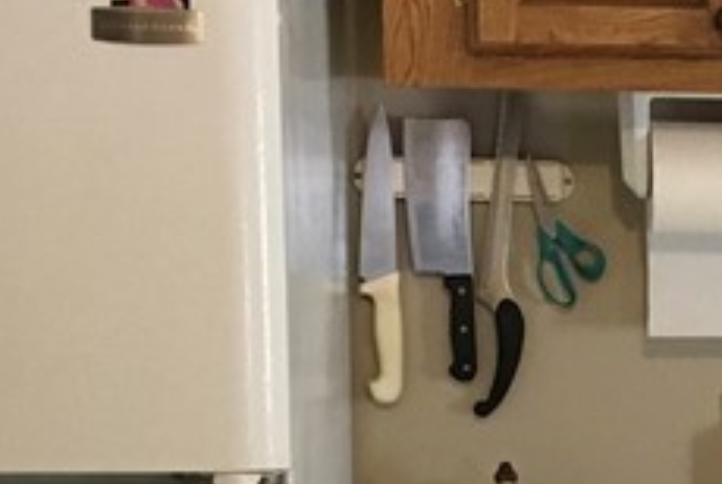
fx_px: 2691
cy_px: 563
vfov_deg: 10.1
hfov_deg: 14.6
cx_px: 948
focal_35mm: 134
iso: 160
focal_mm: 4.15
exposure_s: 1/30
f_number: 2.2
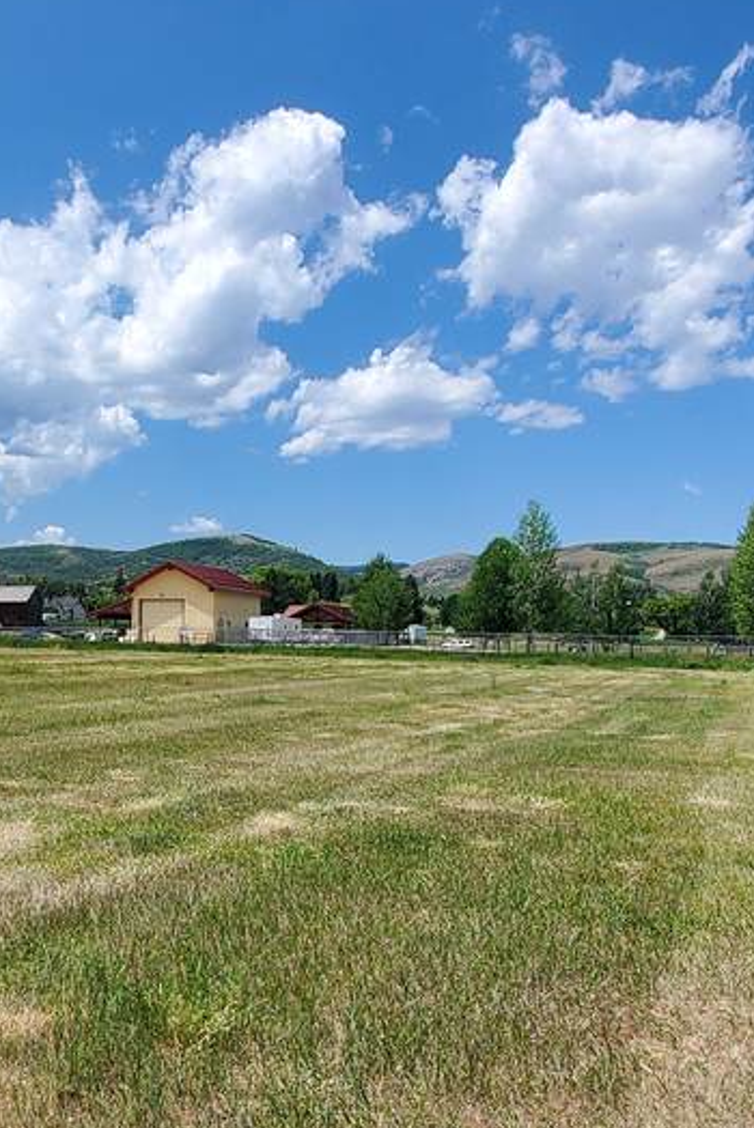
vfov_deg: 56.6
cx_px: 82
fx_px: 1035
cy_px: 695
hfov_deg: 37.5
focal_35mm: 33
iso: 50
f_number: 2.2
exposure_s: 1/1318
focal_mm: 1.8
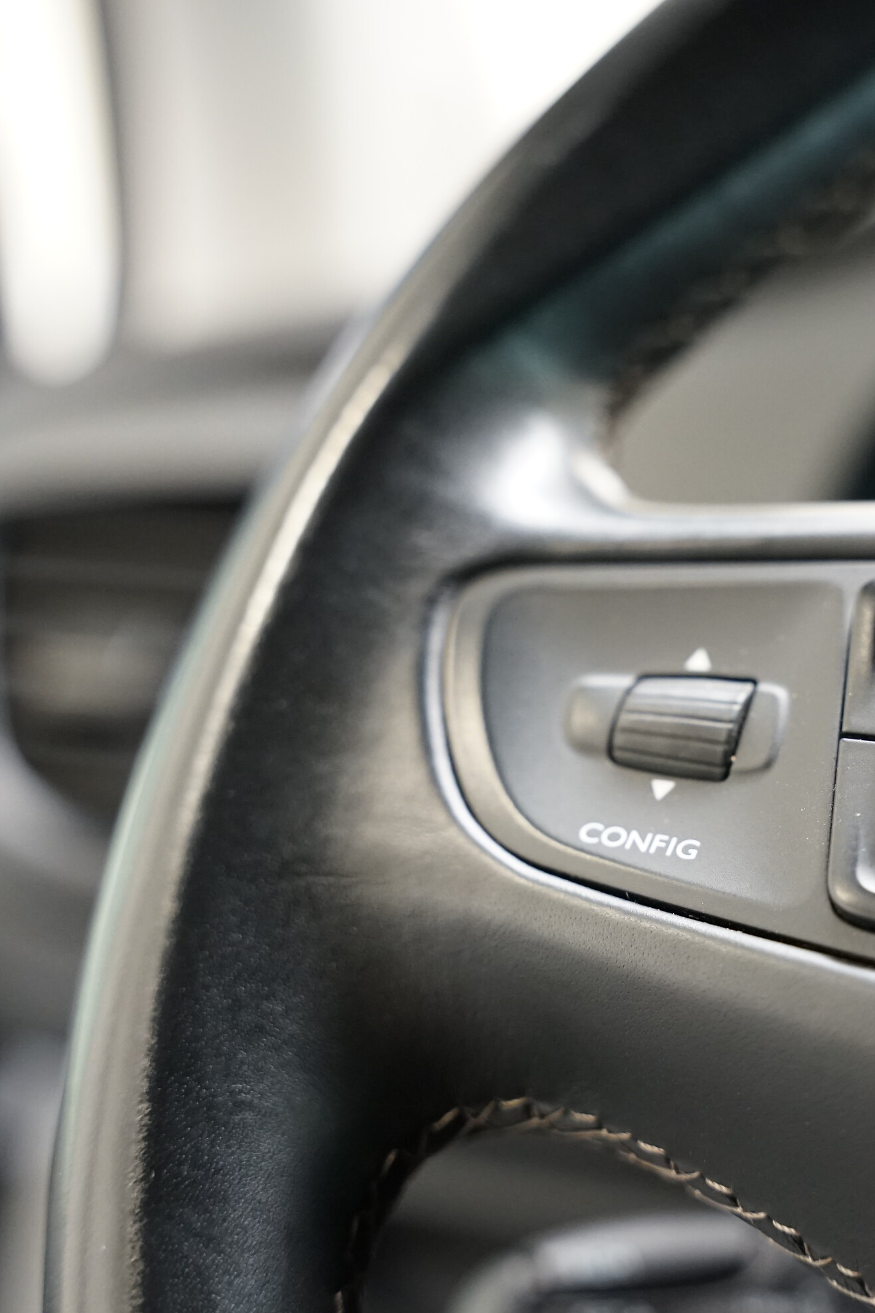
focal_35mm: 70
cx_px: 657
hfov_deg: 19.3
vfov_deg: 28.8
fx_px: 2557
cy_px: 654
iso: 2500
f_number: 2.8
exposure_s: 1/60
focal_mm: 46.1
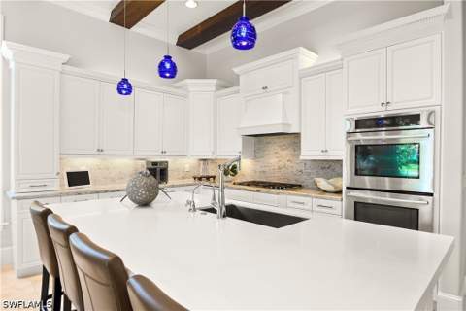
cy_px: 156
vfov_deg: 59.5
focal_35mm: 21
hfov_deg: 81.2
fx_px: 272
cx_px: 233
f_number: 8
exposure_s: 1/5
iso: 200
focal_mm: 14
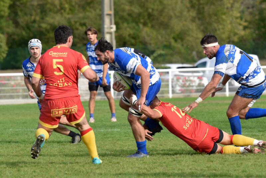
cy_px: 89
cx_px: 133
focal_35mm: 180
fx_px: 1330
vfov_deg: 7.6
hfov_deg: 11.4
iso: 160
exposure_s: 1/640
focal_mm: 180
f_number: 4
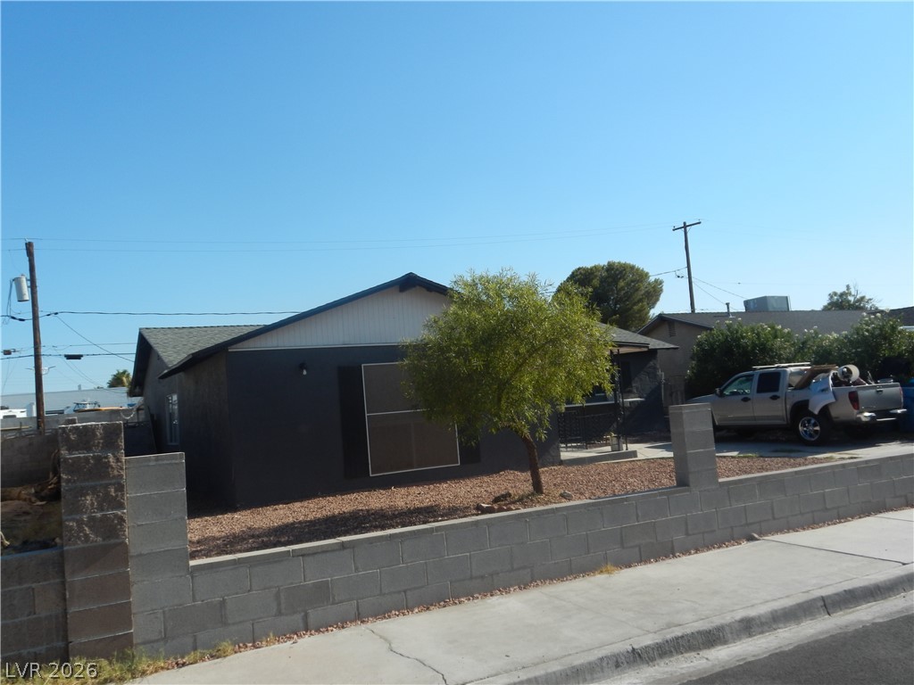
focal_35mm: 29
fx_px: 766
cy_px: 342
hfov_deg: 61.7
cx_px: 457
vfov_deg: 48.2
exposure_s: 1/1600
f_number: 3.3
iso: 125
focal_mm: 5.2
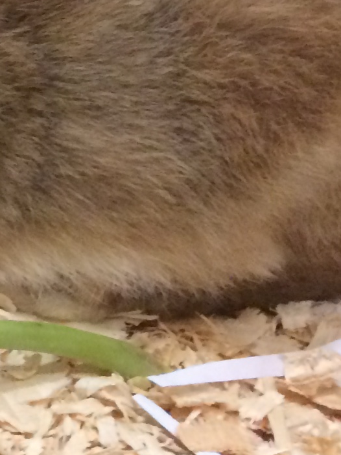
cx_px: -637
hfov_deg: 9.1
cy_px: -3
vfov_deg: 14.4
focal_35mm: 135
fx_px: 1773
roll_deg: +0.8
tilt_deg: -19.8
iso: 250
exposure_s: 1/30
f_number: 2.2
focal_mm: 4.15
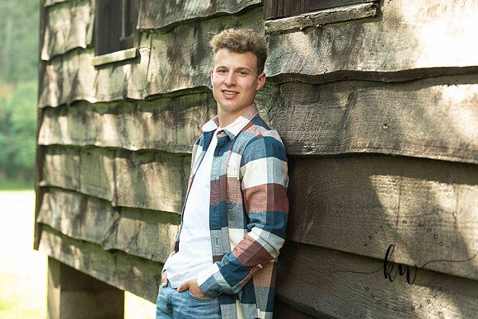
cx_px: 239
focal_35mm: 105
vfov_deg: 13.0
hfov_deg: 19.5
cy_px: 160
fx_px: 1394
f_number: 4
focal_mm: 105
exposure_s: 1/200
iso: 400
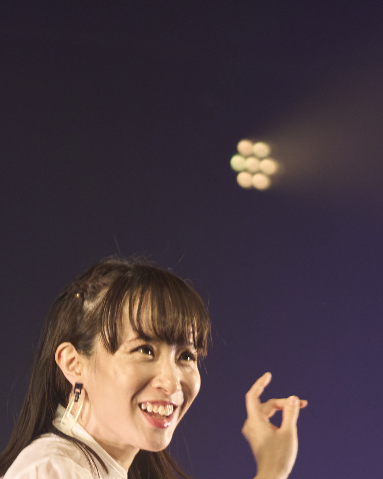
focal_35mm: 267
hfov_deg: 5.8
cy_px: 745
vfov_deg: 7.1
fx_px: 3783
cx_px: 50
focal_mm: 85
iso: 500
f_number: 2.8
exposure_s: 1/400
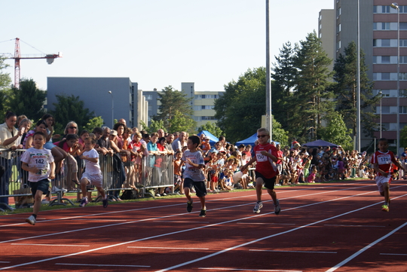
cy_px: 136
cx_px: 204
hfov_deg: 19.4
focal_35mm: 105
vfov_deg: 13.1
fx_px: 1188
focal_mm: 70
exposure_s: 1/250
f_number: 5.6
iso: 100
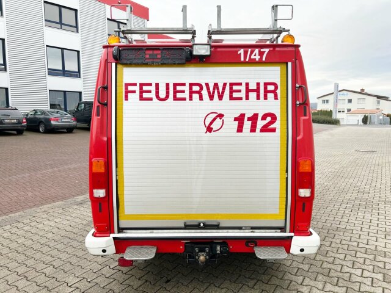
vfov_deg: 53.1
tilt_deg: -6.5
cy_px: 146
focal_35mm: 26
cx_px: 196
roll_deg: +0.7
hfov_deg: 67.3
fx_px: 294
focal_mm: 5.7
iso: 64
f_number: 1.5
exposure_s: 1/121
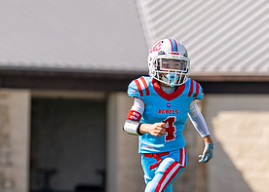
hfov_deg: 3.0
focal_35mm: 665
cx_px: 159
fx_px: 5079
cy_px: 127
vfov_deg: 2.2
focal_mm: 200
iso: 125
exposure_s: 1/2000
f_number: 2.8
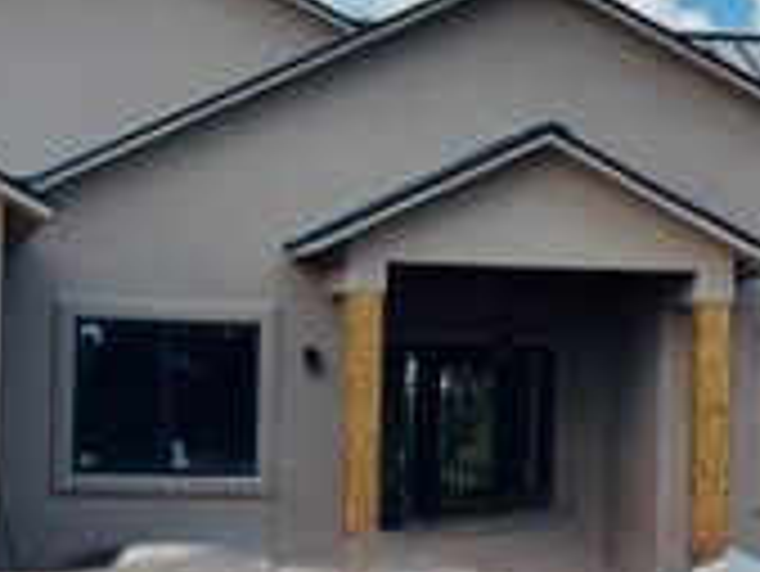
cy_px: 223
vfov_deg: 10.5
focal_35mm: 142
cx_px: 234
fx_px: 3120
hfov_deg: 13.9
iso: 64
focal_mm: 6.76
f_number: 1.78
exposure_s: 1/5848
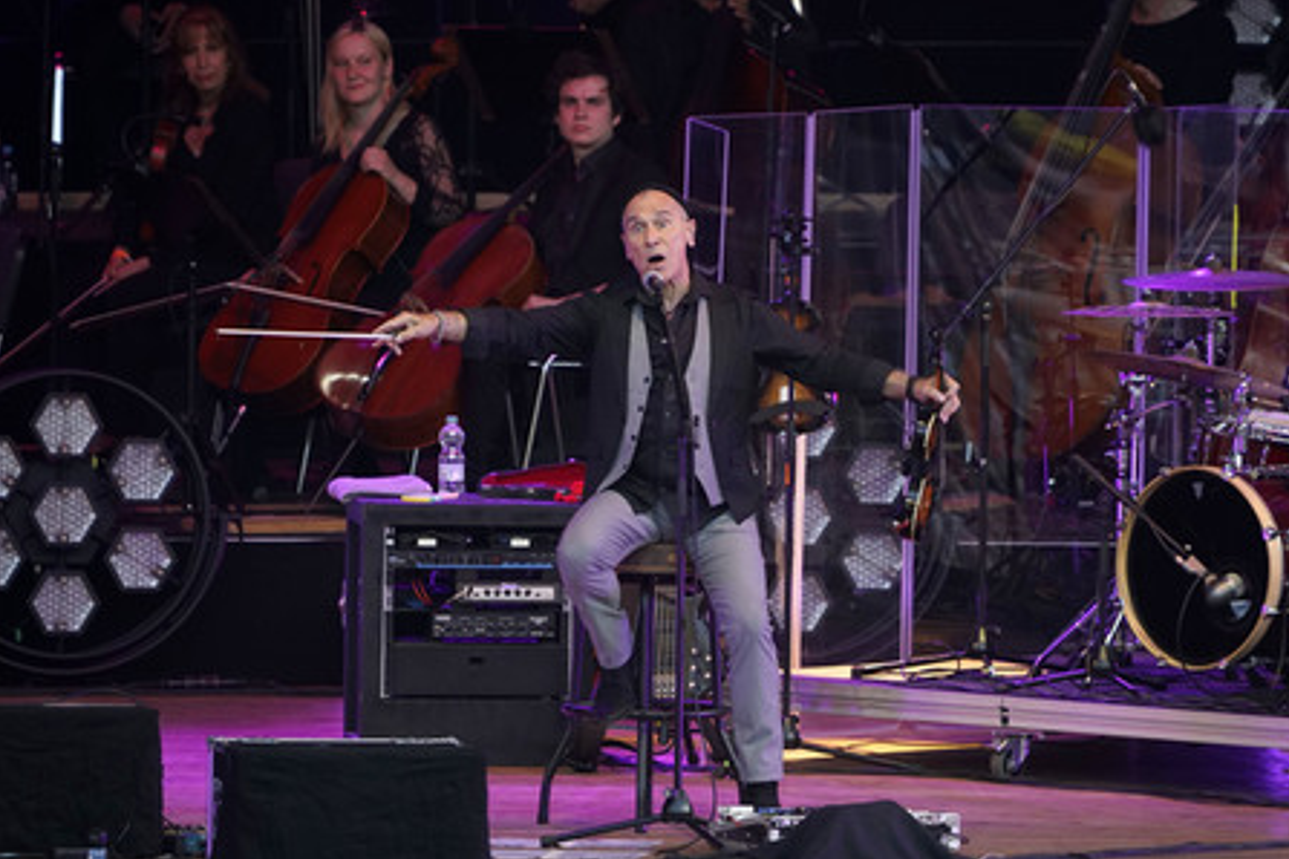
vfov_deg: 2.3
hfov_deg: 3.4
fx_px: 21661
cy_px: 430
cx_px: 647
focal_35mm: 605
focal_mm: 600
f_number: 6.3
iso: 2500
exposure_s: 1/400
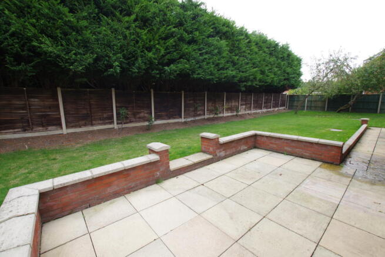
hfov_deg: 100.4
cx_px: 192
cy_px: 128
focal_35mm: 15
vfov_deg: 77.4
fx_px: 160
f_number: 5.6
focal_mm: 10
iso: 200
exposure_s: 1/60
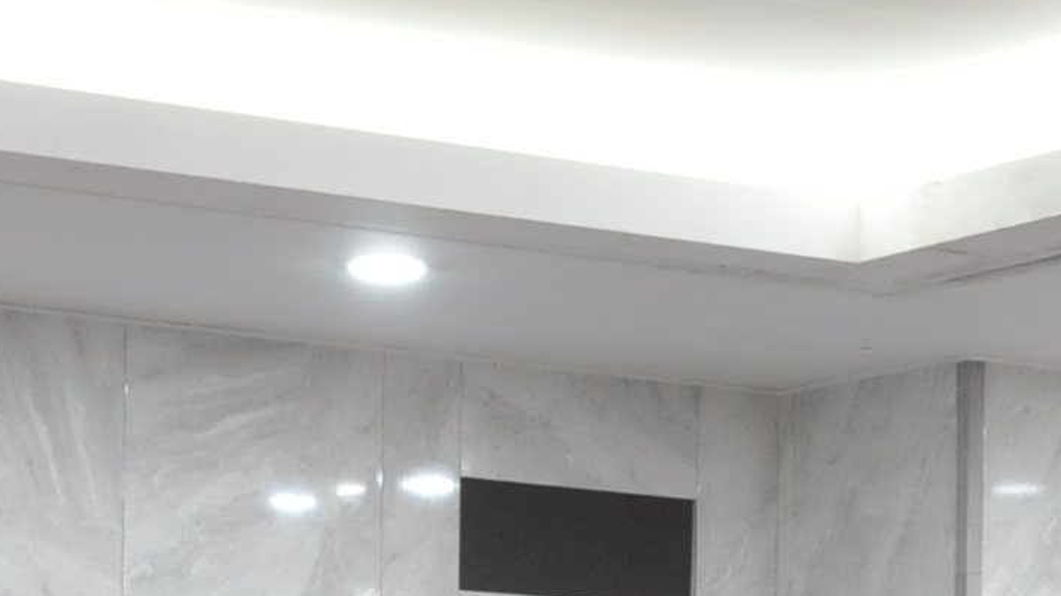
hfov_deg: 12.6
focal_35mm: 170
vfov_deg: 7.0
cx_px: 860
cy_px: 1034
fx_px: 4783
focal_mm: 24
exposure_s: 1/30
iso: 1000
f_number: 7.1
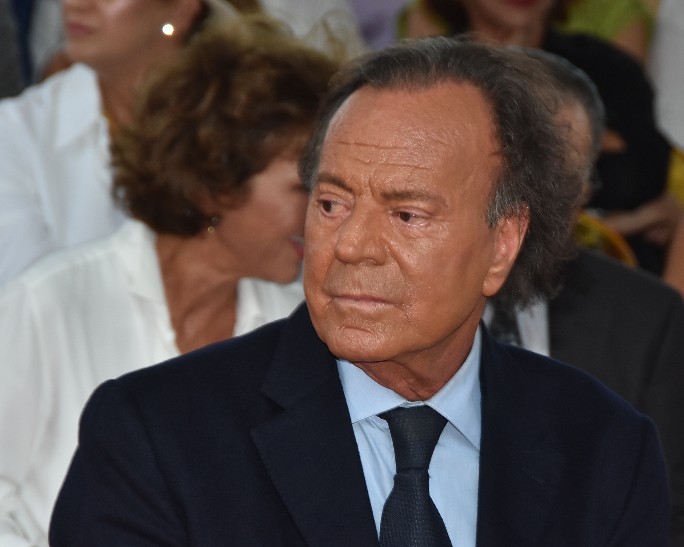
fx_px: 5520
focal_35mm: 273
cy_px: 306
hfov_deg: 7.1
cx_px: 381
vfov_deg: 5.7
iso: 800
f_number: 7.1
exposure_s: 1/60
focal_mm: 135
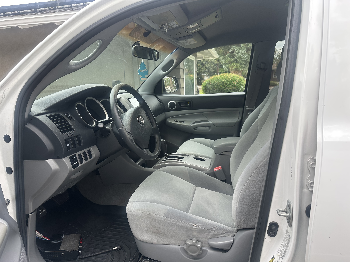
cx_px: 175
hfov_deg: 71.6
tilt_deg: -11.2
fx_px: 243
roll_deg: +1.6
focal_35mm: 24
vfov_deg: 56.8
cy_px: 131
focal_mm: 6.86
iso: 80
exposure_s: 1/439
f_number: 1.78
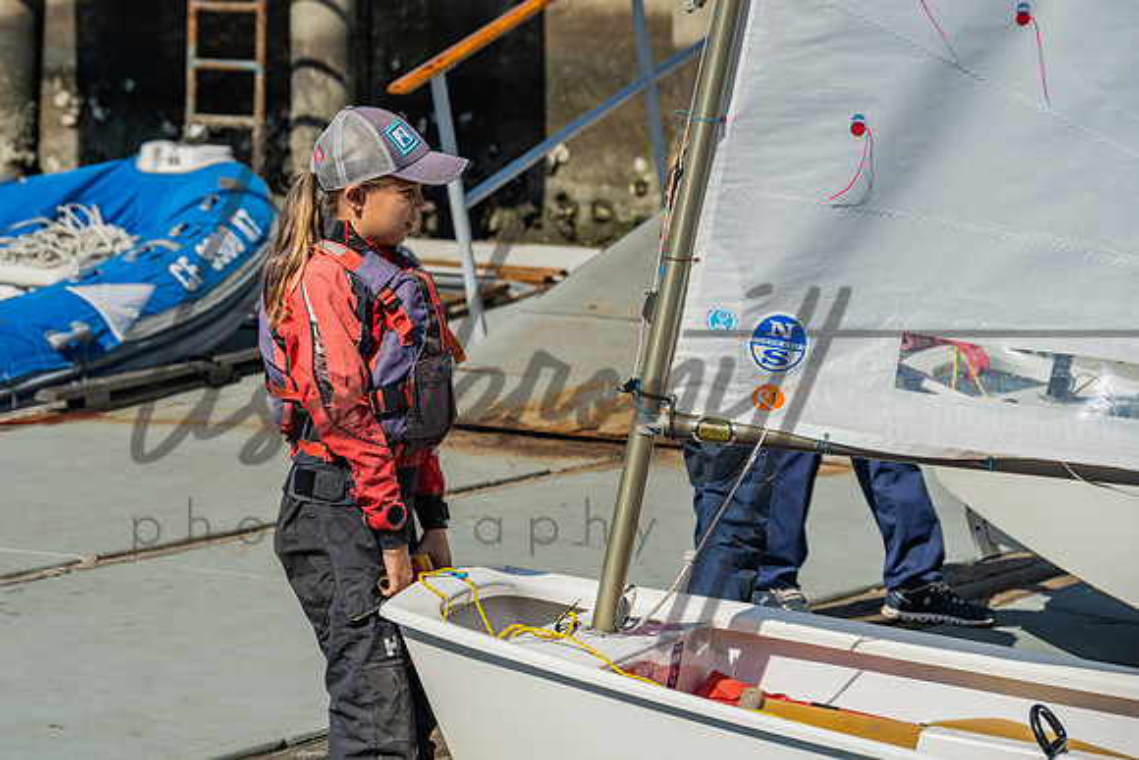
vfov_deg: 10.8
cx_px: 421
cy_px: 281
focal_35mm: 127
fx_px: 4029
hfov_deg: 16.1
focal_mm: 101
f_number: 6.3
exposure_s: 1/250
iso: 100
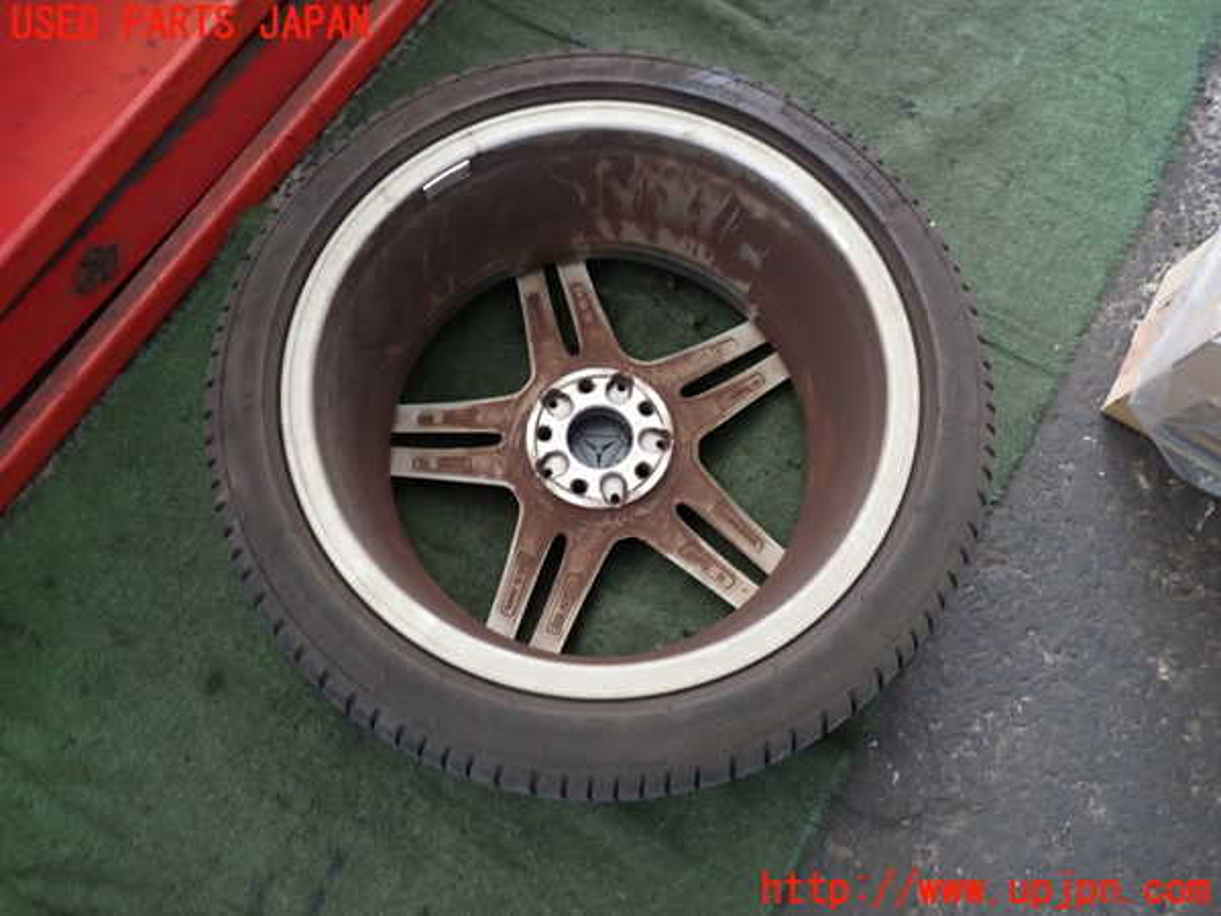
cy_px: 458
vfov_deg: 54.9
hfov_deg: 69.4
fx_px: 882
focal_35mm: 25
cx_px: 610
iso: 200
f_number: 2
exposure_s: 1/30
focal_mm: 4.5
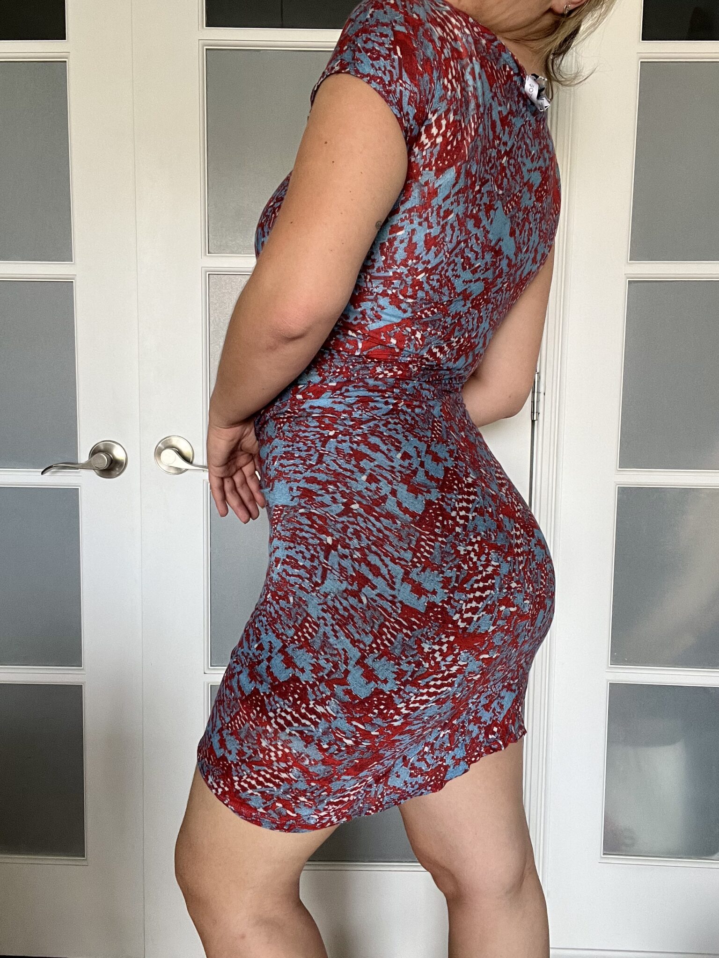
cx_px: 360
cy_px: 479
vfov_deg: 60.0
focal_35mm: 30
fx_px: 831
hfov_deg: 46.8
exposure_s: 1/60
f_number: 2.2
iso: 125
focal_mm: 2.71
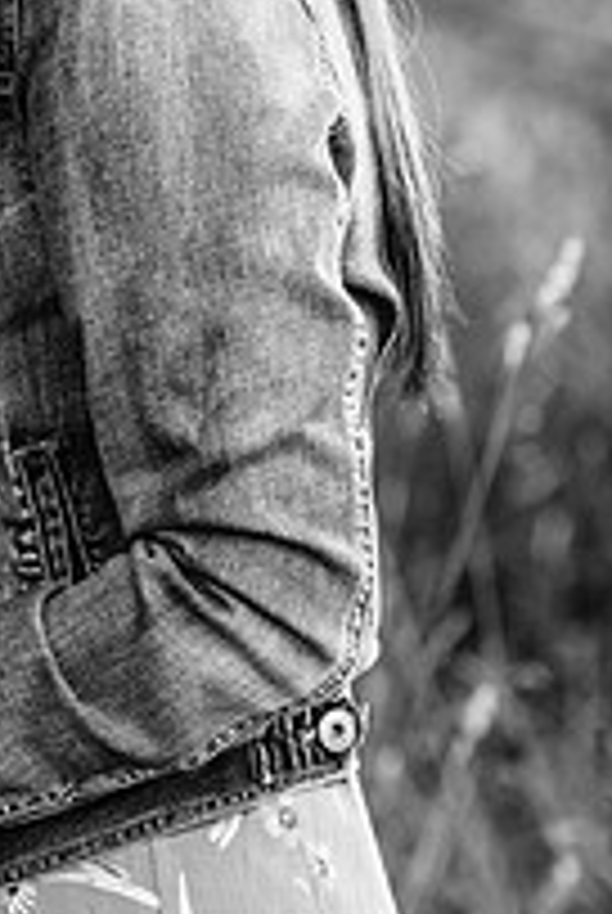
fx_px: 4777
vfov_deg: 10.8
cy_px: 18
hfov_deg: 7.3
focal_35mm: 188
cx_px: 4
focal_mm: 85
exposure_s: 1/640
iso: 1000
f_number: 2.8
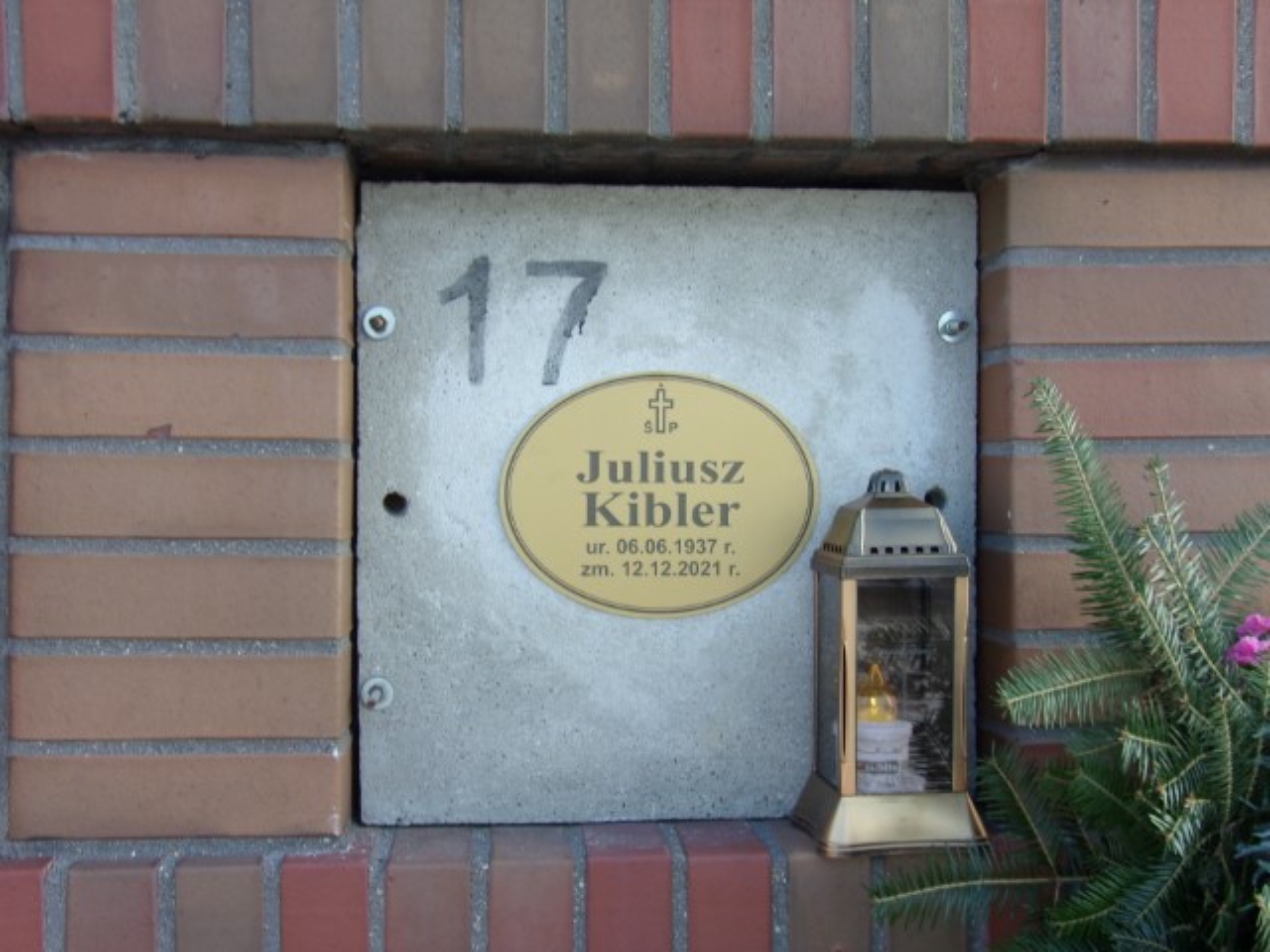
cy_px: 476
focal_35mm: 42
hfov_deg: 44.8
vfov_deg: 34.3
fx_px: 1541
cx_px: 635
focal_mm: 7.6
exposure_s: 1/120
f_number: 3.7
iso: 80
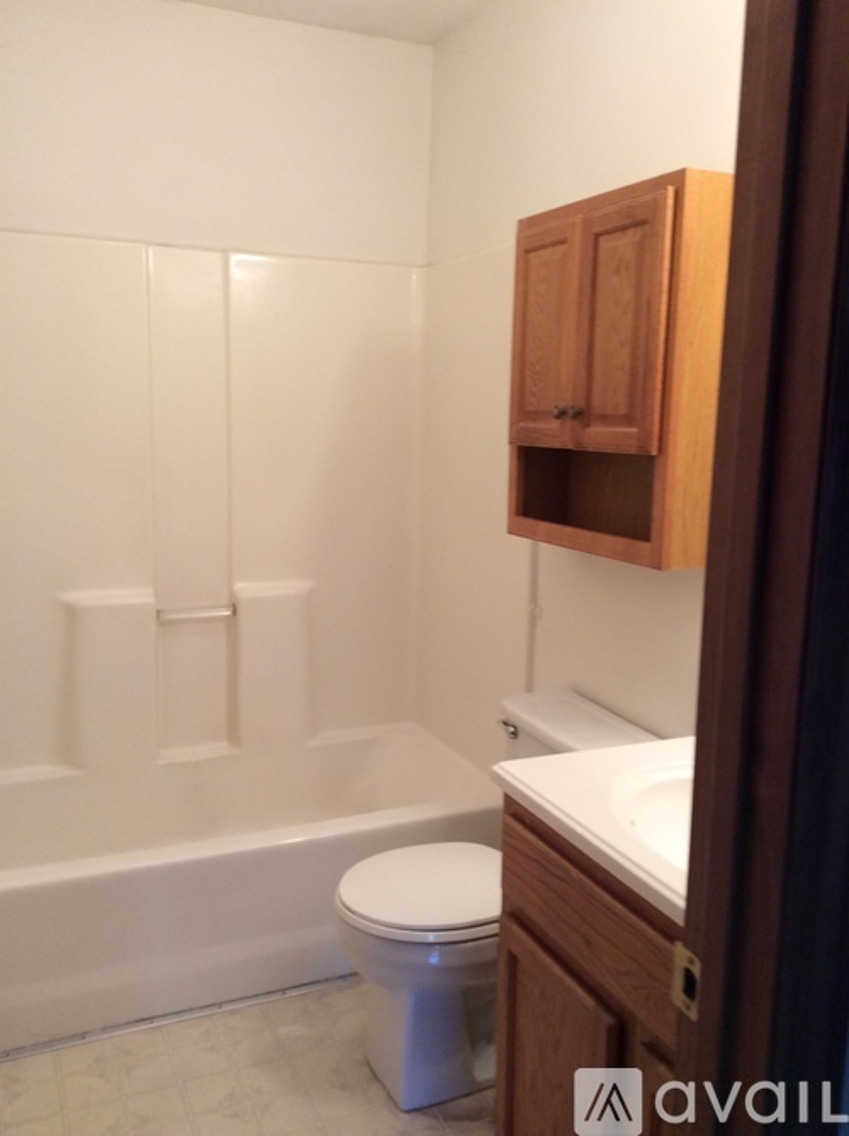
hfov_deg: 44.1
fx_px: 1049
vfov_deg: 56.9
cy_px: 568
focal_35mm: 32
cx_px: 424
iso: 64
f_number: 2.4
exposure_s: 1/24
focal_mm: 3.3
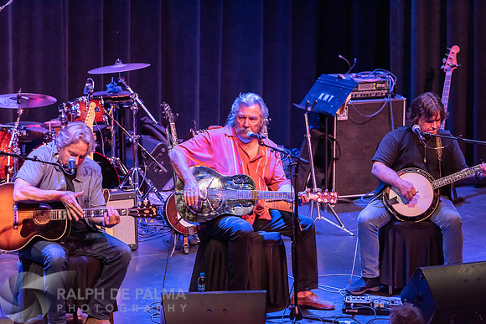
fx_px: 2228
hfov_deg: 12.4
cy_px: 162
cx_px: 243
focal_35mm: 165
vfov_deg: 8.3
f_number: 3.2
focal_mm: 165
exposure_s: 1/160
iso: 1600
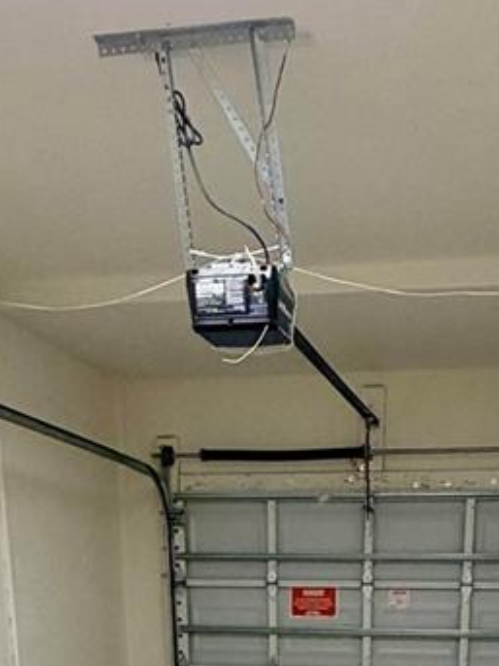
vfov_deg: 30.6
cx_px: 316
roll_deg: +0.2
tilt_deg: -16.0
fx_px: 942
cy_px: 866
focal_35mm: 49
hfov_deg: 29.5
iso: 160
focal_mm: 2.22
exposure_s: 1/60
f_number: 2.2
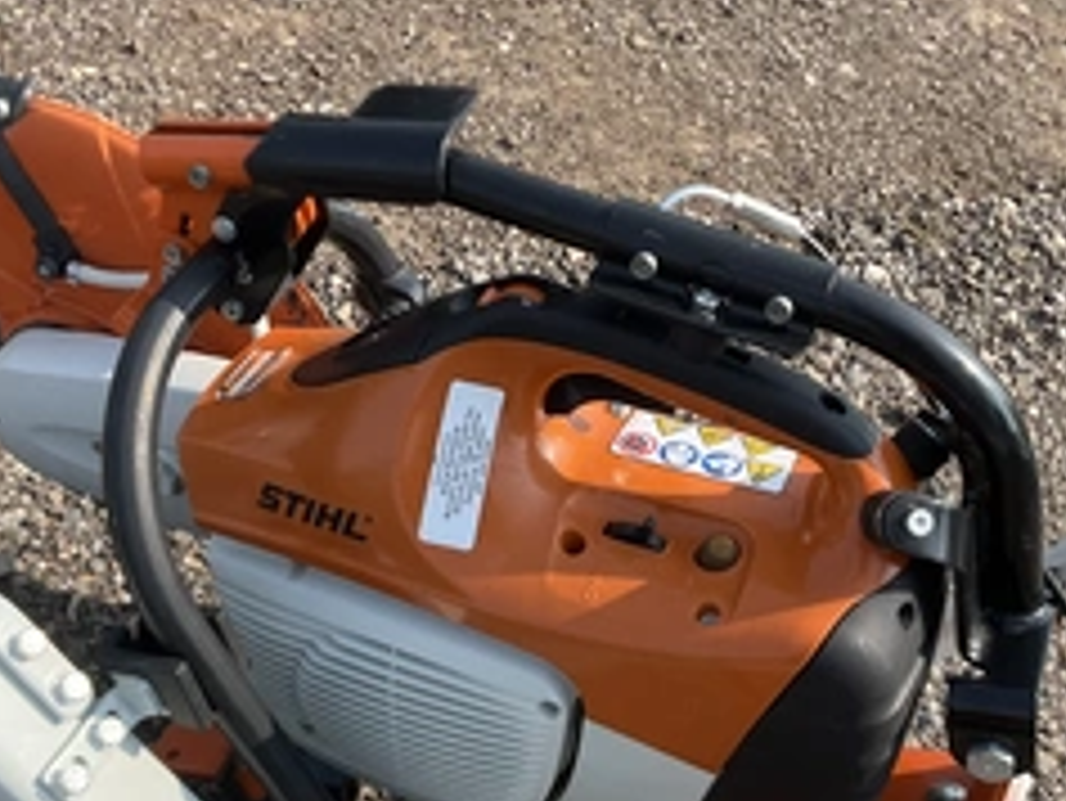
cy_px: 508
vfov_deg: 29.6
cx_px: 522
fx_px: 1510
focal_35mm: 49
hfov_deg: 38.9
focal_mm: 3
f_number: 1.8
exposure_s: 1/792
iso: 25
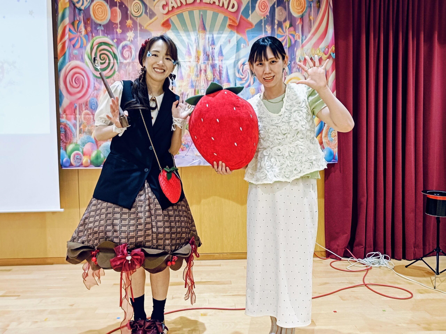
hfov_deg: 60.0
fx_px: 387
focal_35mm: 30
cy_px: 167
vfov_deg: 46.8
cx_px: 223
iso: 640
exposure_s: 1/60
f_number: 1.7
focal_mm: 4.7
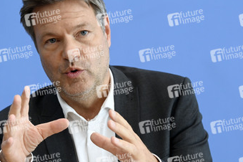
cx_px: 95
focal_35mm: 162
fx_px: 1092
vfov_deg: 8.5
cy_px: 72
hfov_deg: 12.7
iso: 2000
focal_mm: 122
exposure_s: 1/800
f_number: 5
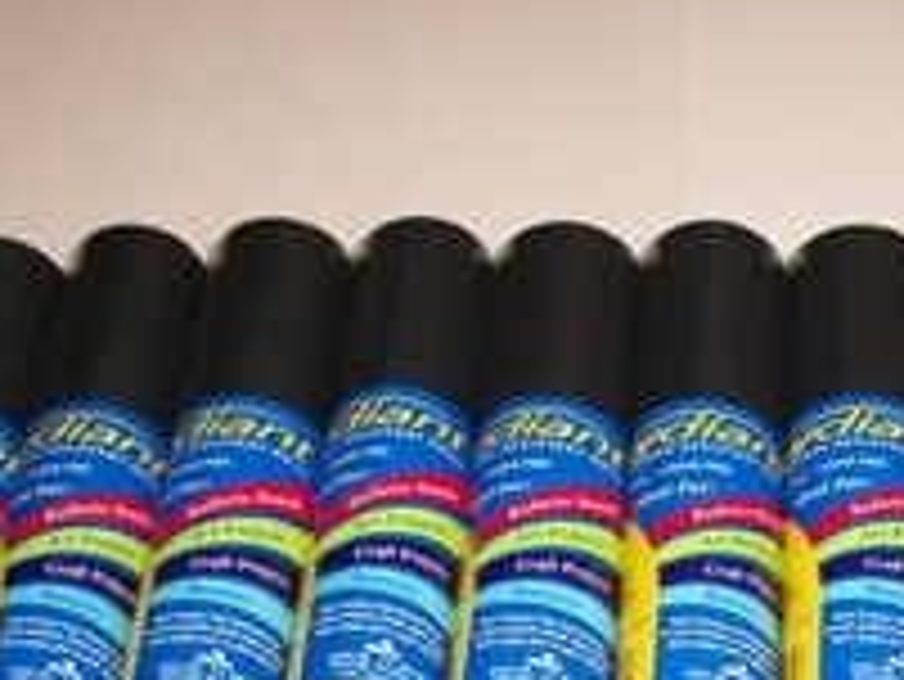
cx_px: 756
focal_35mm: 87
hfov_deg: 22.1
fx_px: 2273
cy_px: 804
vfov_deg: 16.3
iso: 200
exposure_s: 1/125
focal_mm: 6.3
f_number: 3.1
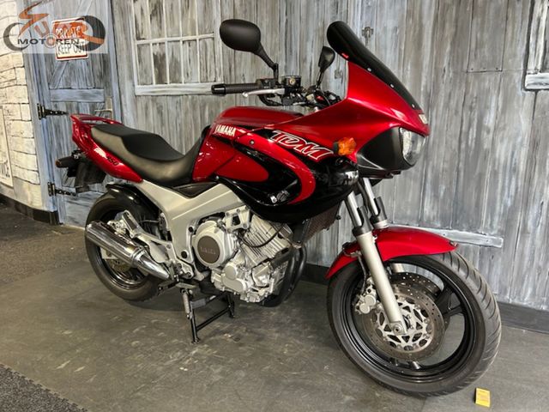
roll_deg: -1.9
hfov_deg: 67.3
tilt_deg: -13.9
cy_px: 206
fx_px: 412
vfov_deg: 53.1
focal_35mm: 26
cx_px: 274
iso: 80
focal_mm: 5.7
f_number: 1.5
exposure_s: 1/50
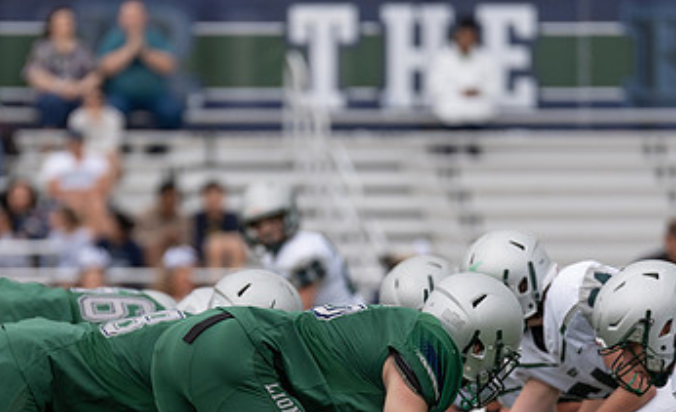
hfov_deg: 4.4
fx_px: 8875
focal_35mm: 485
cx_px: 257
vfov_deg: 2.7
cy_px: 384
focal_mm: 200
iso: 250
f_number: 2.8
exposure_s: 1/1250
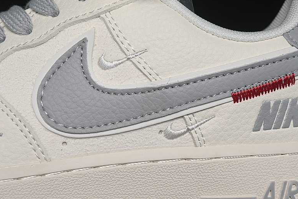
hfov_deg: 19.4
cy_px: 106
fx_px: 869
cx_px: 127
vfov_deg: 13.0
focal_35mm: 105
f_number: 7.1
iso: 160
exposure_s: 1/80
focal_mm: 50
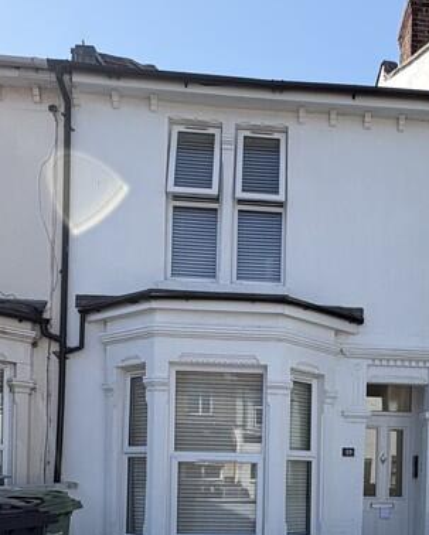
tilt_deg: +1.2
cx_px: 328
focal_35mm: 37
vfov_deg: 44.9
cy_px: 473
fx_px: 587
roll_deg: -0.1
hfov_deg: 39.0
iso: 40
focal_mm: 2.22
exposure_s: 1/1063
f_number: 2.2
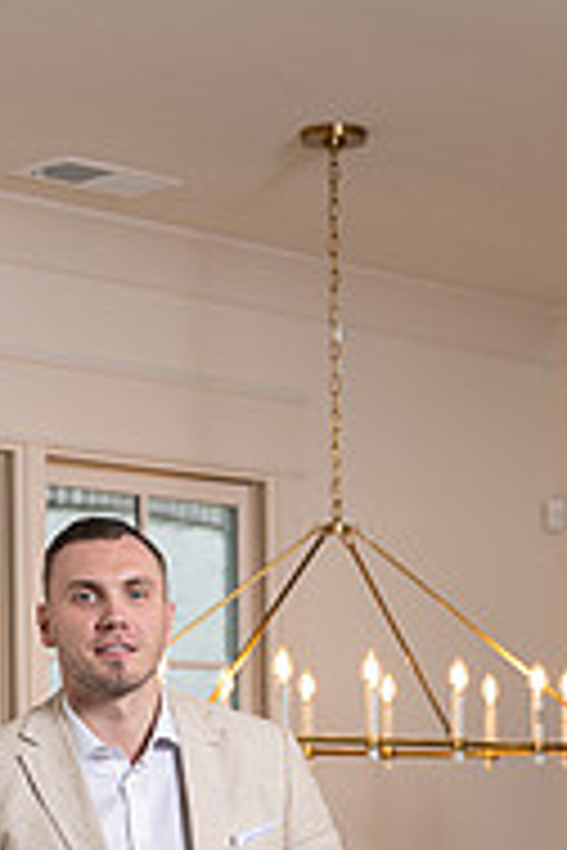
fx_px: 2811
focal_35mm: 119
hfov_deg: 11.5
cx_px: 346
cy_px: 967
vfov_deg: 16.6
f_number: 2.8
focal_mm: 50
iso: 100
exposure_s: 1/160
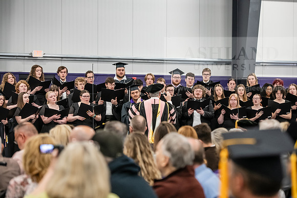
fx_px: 842
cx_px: 148
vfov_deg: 13.4
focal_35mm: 102
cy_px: 99
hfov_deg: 20.0
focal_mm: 102
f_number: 3.5
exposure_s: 1/200
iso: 3200
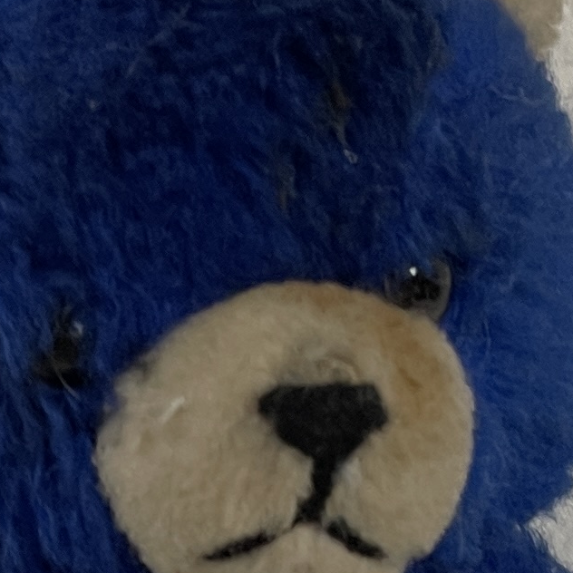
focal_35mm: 141
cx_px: 34
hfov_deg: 12.3
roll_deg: +1.6
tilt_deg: -27.0
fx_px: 2641
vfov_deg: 12.2
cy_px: 623
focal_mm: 5.1
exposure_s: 1/50
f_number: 1.6
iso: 100
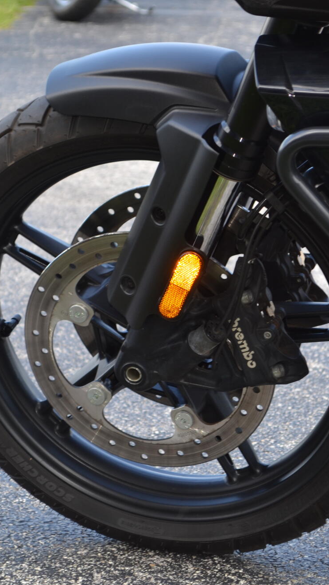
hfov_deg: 9.3
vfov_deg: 16.4
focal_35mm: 131
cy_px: 295
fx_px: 2029
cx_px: 163
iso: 100
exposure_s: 1/60
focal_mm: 55
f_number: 5.6
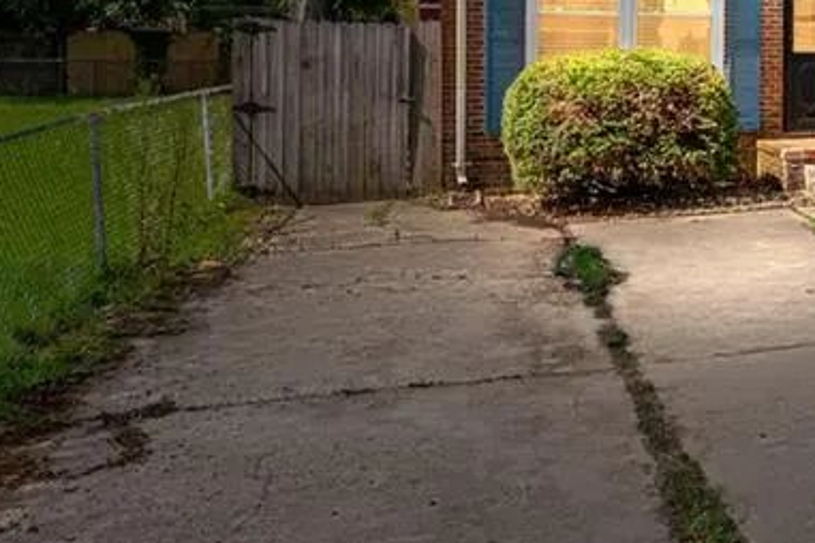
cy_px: 74
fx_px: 973
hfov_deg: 38.4
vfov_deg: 30.1
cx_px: 877
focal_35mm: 43
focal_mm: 16
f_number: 7.1
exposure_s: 1/1000
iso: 1000
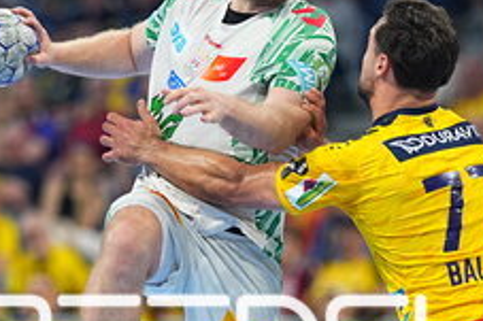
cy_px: 337
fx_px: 6382
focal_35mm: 476
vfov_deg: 2.9
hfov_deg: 4.3
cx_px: 272
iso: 1000
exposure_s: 1/1600
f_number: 1.8
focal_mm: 135
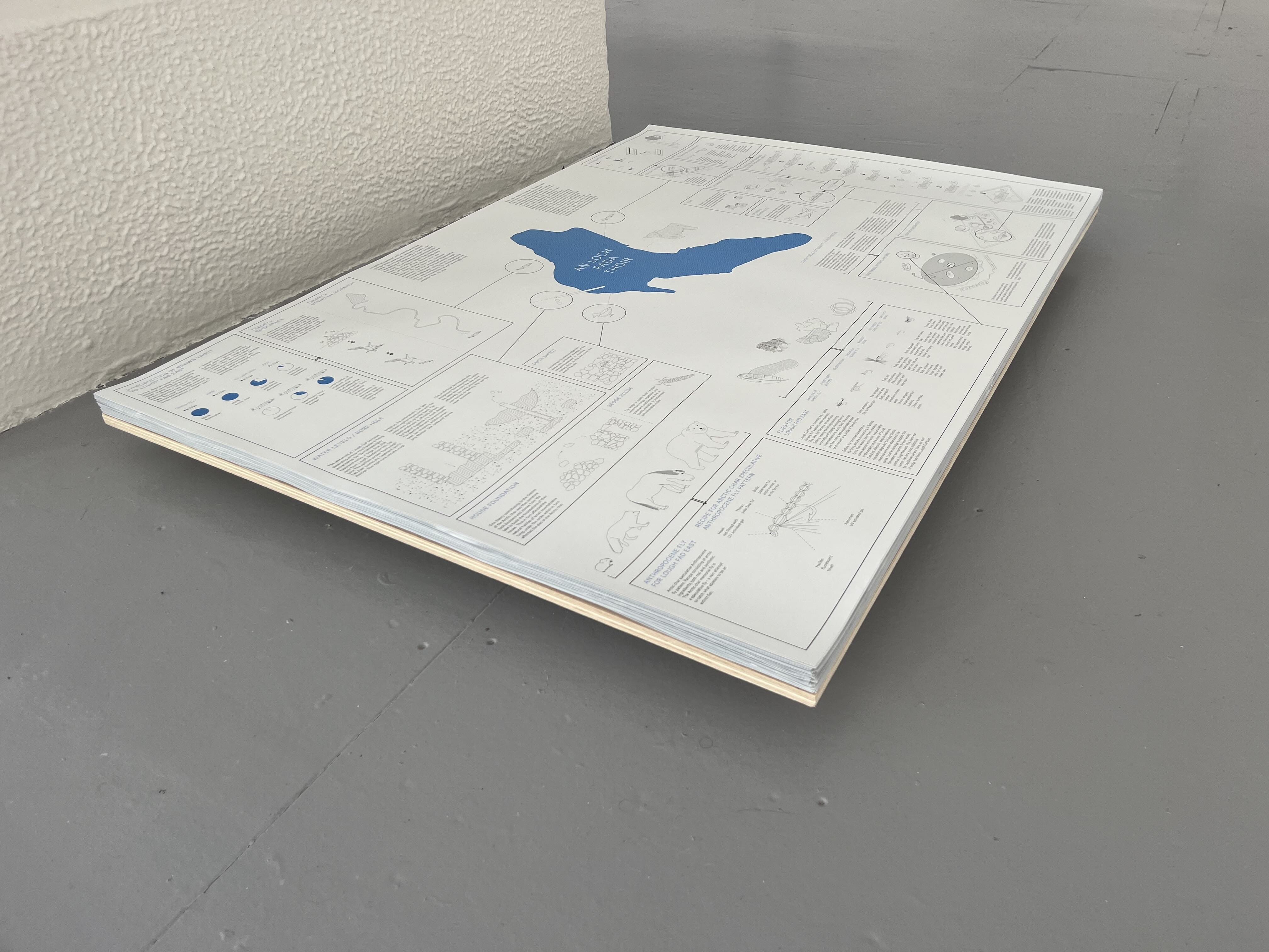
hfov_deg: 67.3
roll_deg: +0.3
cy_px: 476
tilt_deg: -34.5
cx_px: 634
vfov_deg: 53.1
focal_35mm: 26
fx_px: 953
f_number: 1.6
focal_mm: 5.1
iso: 40
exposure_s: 1/207
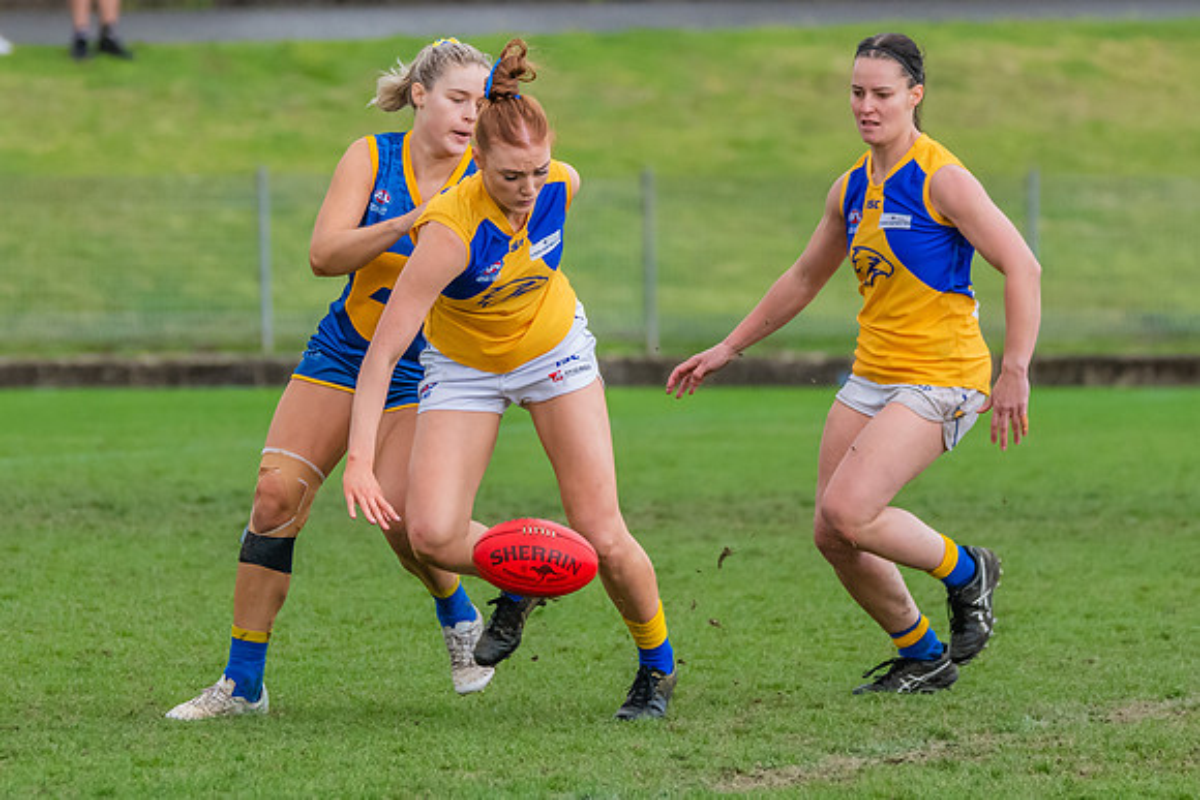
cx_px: 298
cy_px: 397
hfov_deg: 3.7
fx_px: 18557
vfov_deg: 2.5
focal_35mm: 557
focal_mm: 280
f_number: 5.6
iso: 1600
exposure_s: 1/1250
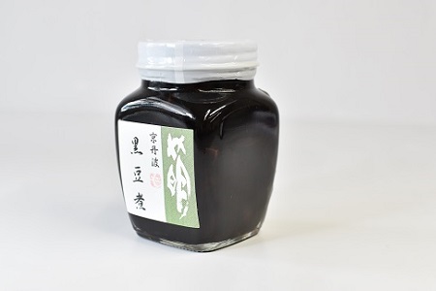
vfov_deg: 25.8
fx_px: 636
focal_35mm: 52
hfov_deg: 37.9
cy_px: 146
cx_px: 218
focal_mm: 35
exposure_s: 1/250
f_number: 5.6
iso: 400
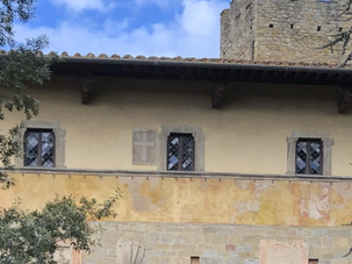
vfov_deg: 12.8
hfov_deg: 17.7
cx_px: 173
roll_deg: -0.2
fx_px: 1128
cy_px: 373
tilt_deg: +2.1
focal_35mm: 111
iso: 20
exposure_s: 1/382
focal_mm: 4
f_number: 1.8
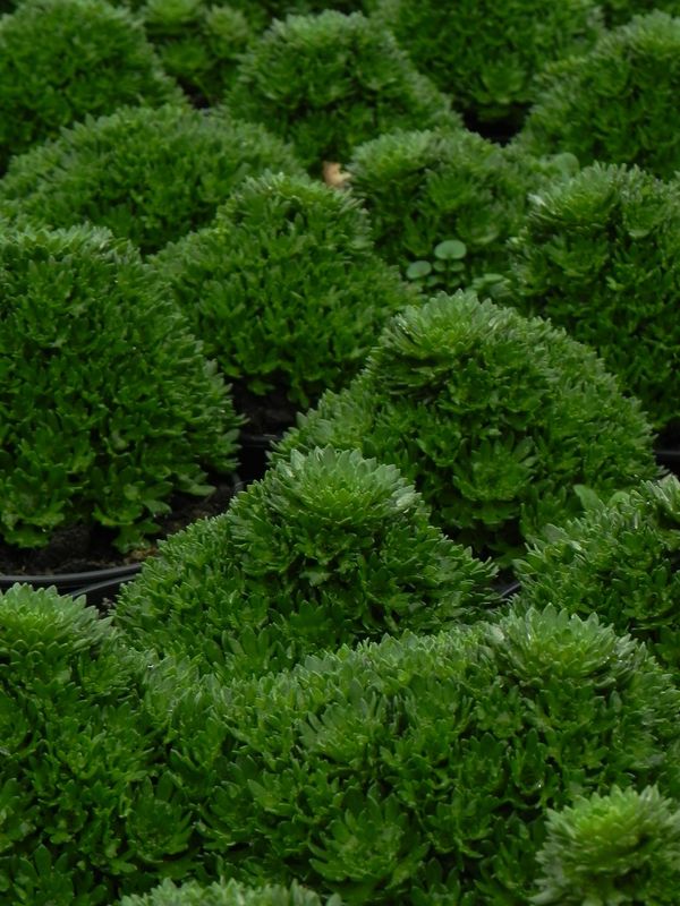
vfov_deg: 15.3
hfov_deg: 11.5
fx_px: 3379
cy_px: 453
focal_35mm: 129
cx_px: 340
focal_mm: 23
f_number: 5
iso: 160
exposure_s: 1/80
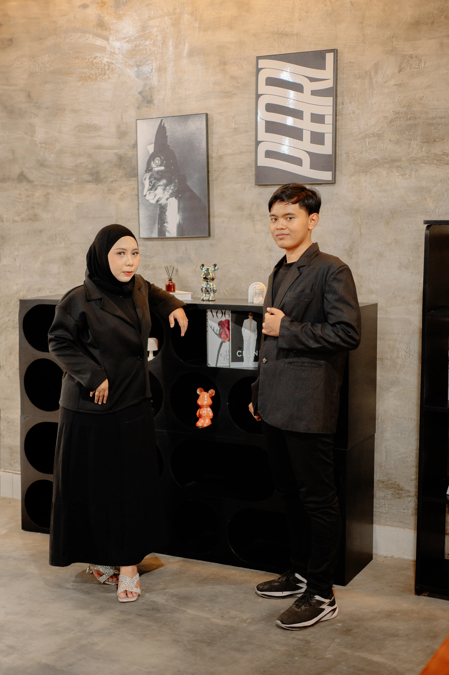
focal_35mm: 50
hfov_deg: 27.0
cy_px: 338
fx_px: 937
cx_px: 224
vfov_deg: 39.6
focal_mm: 50
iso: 1000
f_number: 1.8
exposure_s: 1/125
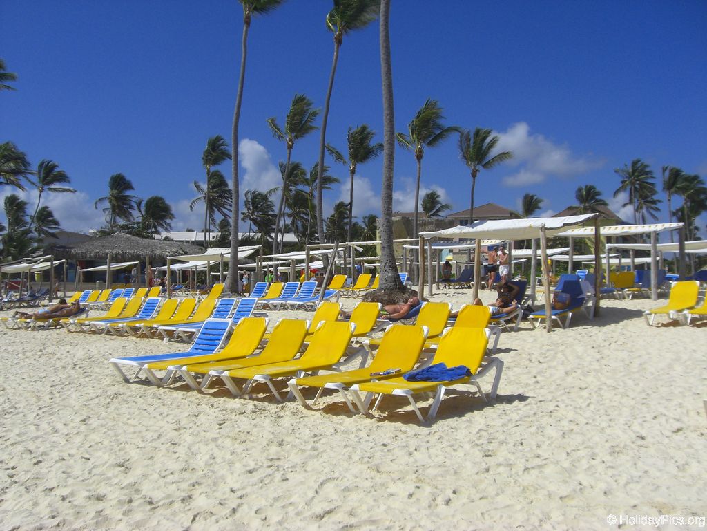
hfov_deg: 49.0
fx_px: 776
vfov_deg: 37.7
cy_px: 266
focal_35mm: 38
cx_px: 354
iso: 64
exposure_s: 1/320
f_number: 8
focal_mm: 6.2
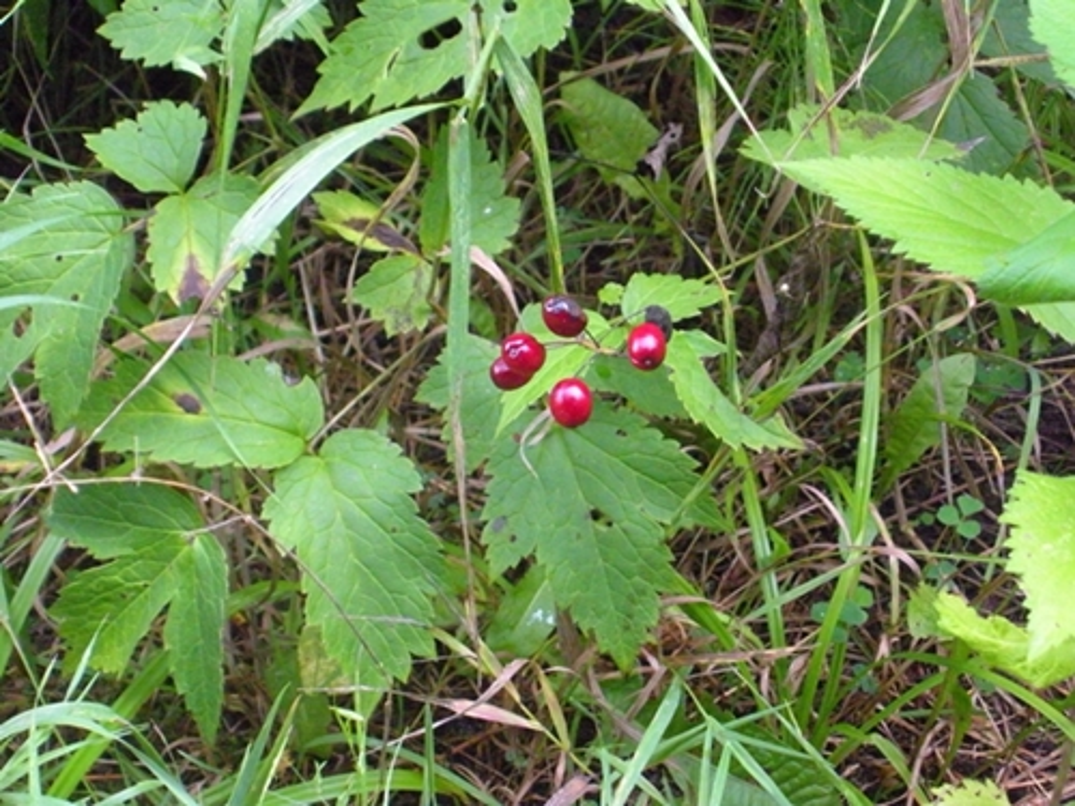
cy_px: 403
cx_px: 538
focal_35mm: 64
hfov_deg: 30.3
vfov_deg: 22.9
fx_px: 1988
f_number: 4.6
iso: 1217
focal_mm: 11.2
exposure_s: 1/133
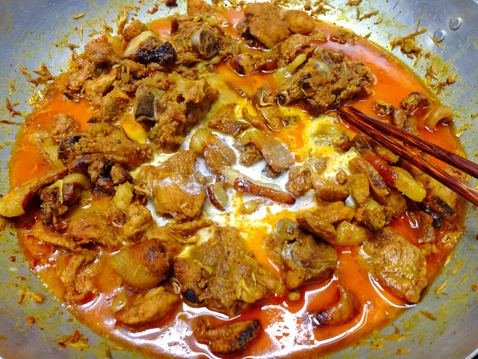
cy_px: 180
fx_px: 456
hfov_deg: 55.4
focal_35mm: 33
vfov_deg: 42.9
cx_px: 239
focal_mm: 4.12
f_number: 2.4
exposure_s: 1/20
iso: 125
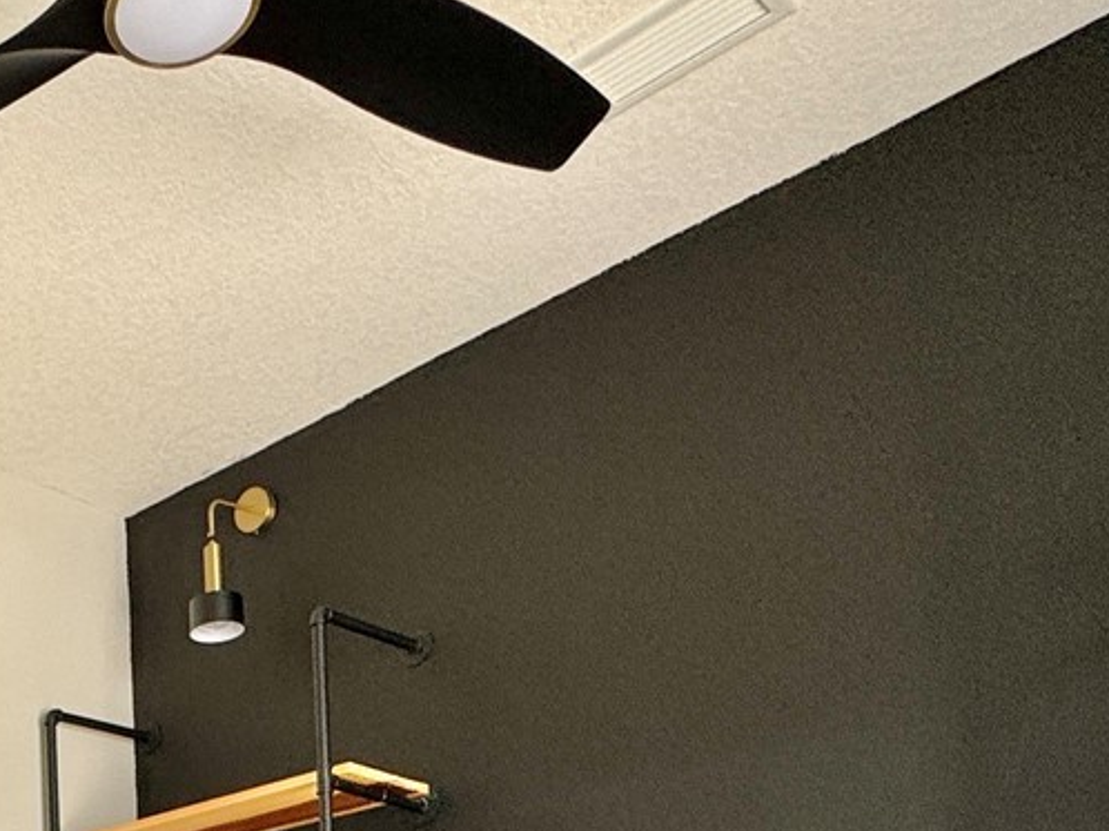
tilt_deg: -0.2
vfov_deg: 26.1
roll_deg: +1.4
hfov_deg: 36.0
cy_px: 1150
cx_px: -100
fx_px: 1441
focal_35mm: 45
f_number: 2.2
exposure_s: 1/99
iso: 80
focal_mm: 2.22
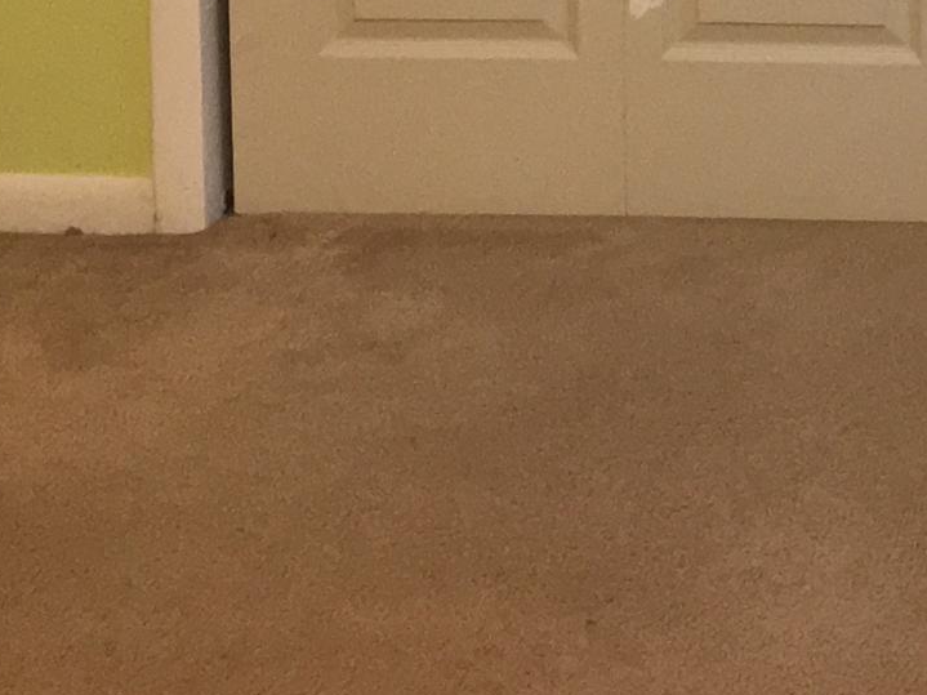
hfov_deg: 15.6
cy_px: -716
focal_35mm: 121
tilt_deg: -5.2
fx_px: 3240
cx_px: 1172
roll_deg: -0.4
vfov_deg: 11.1
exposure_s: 1/30
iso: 100
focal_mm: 4.15
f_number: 2.2
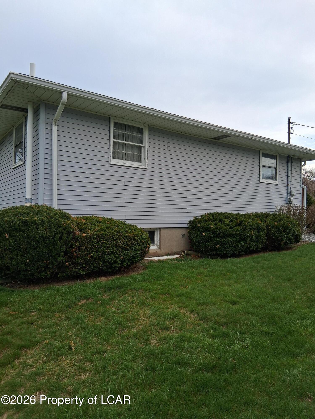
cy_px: 210
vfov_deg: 67.3
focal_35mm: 26
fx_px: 315
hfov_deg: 53.1
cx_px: 158
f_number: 1.8
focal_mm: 3.98
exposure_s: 1/533
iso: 25
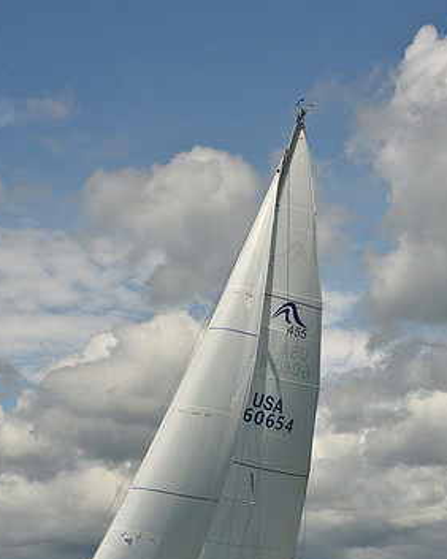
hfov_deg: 14.3
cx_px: 207
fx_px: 1788
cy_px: 409
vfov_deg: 17.7
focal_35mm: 108
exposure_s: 1/800
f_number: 14
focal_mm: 70
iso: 320
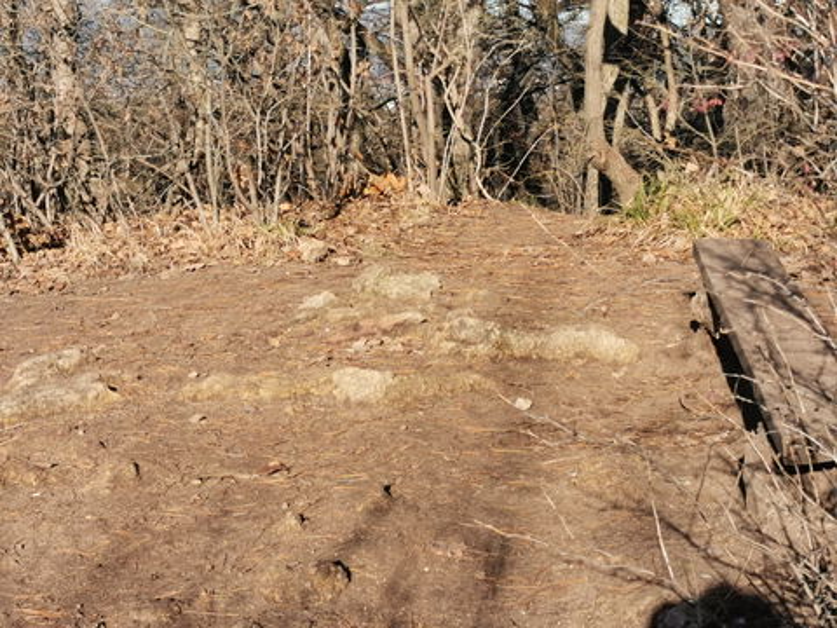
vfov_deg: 19.4
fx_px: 1838
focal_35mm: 76
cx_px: 418
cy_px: 314
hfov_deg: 25.7
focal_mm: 5.56
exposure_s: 1/2551
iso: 50
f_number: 1.6
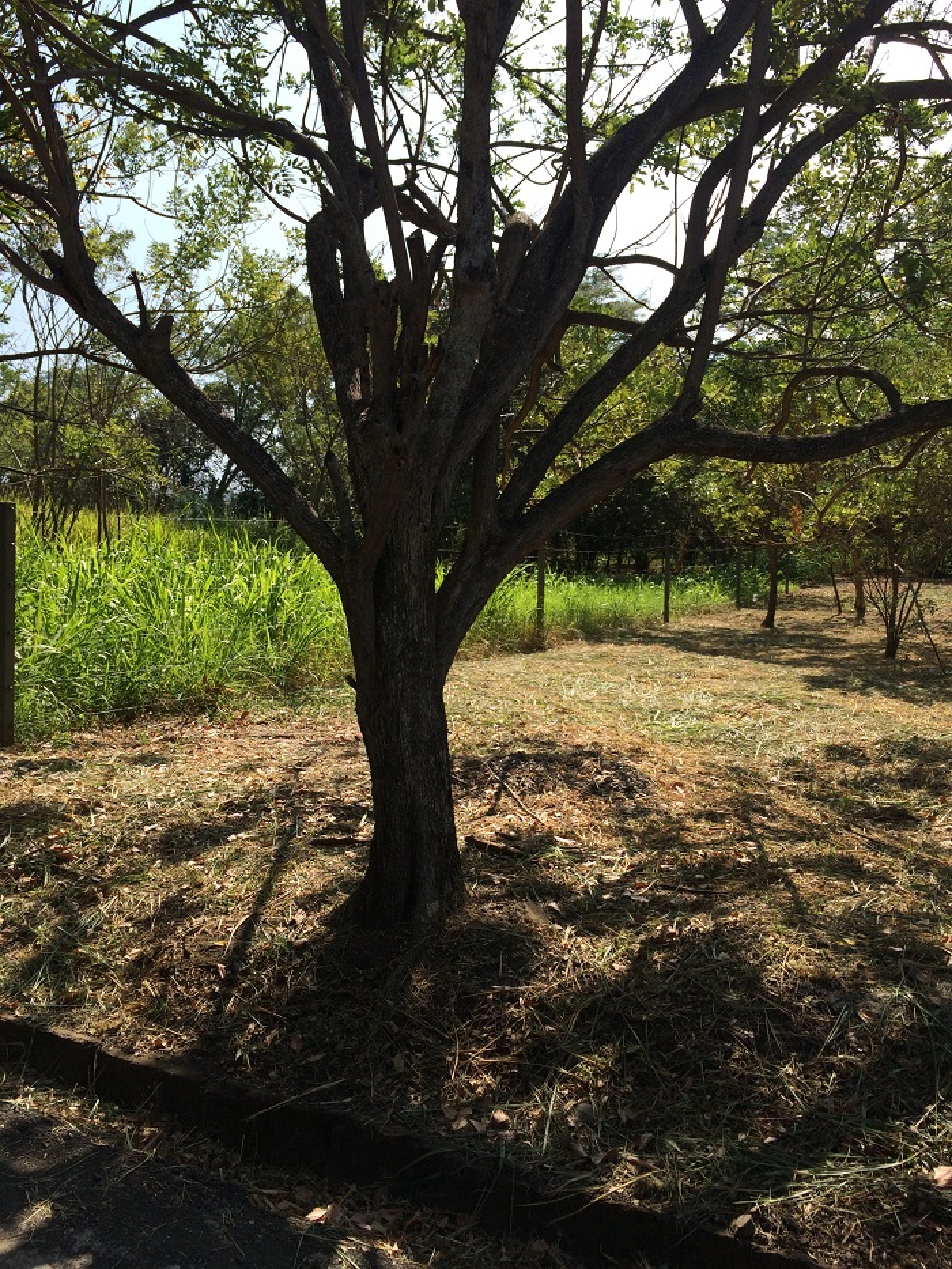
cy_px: 634
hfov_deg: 48.2
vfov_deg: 61.7
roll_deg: -0.5
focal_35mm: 29
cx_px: 476
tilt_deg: -2.3
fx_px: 1063
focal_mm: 4.15
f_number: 2.2
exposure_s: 1/1580
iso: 32
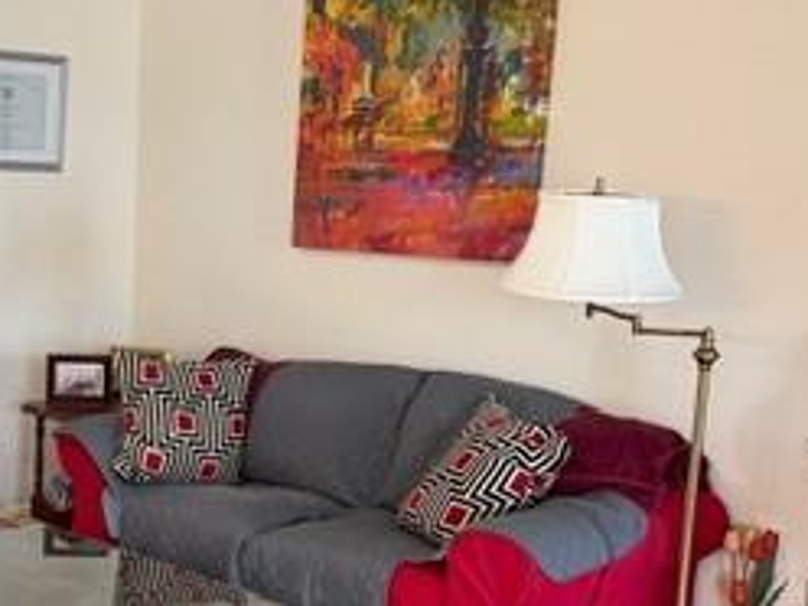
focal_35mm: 62
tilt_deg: -11.4
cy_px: 456
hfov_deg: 29.8
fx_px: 1447
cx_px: 72
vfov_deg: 23.4
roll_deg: -0.3
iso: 320
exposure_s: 1/60
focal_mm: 6.76
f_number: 1.78
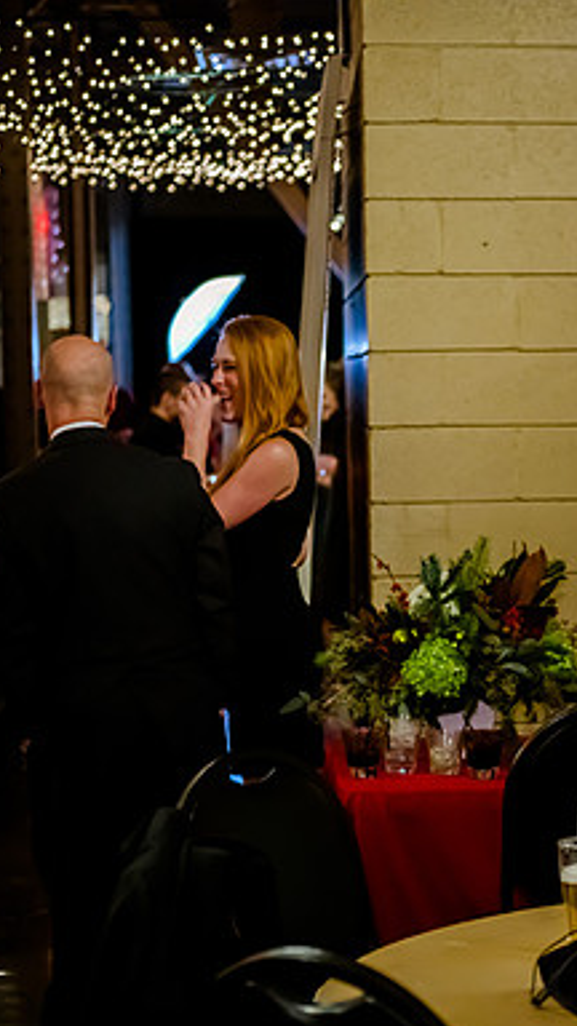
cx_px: 524
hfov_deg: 12.6
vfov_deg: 22.5
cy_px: 514
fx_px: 2584
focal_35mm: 95
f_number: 2.8
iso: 5000
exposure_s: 1/250
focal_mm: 60
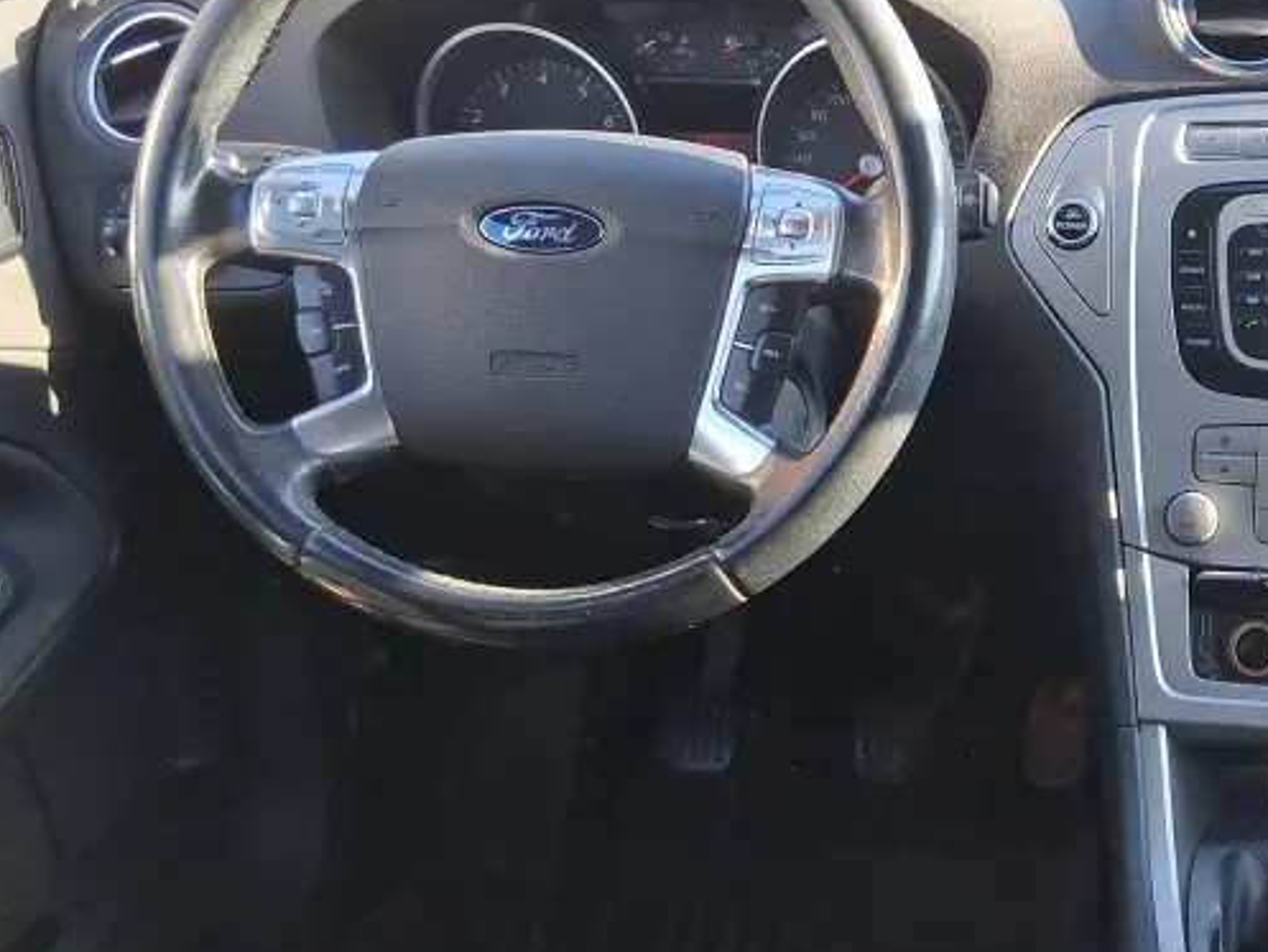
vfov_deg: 21.8
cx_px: 1117
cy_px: 656
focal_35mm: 67
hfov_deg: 28.0
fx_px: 2455
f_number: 1.8
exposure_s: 1/120
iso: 64
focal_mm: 3.98
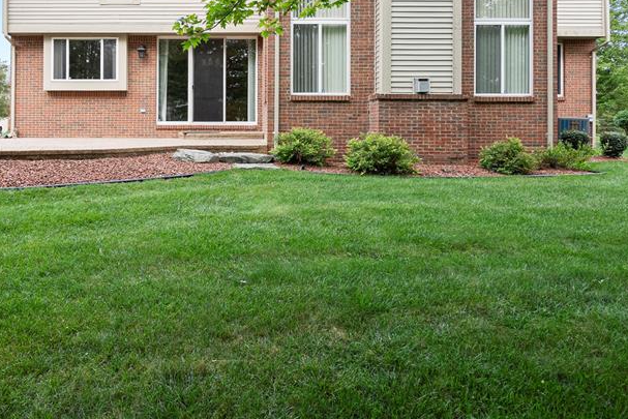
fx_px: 471
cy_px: 127
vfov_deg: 46.9
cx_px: 243
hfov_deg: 66.5
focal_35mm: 27
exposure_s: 1/13
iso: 100
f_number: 4
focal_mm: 16
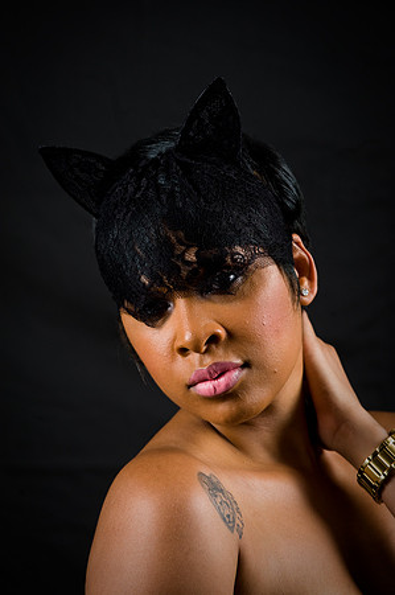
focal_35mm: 200
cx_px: 198
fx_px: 3299
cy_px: 298
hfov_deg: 6.9
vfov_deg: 10.3
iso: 200
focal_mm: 200
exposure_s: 1/125
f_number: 5.6
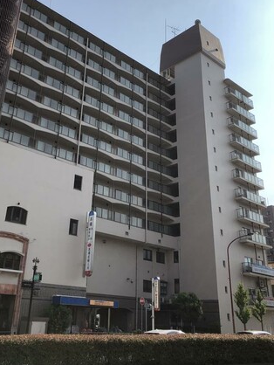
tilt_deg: +25.3
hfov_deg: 39.6
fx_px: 380
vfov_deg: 50.9
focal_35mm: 36
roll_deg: -2.8
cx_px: 116
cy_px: 141
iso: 20
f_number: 1.8
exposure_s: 1/2857
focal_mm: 3.99
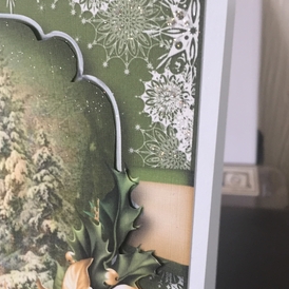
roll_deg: +0.5
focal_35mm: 42
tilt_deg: -16.7
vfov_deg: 40.0
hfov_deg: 39.9
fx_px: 397
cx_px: 117
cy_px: 159
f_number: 2.2
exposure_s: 1/33
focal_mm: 4.15
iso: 125
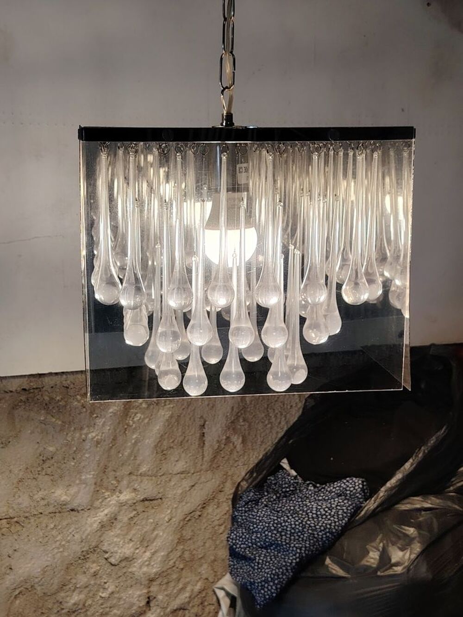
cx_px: 232
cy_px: 308
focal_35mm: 50
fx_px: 892
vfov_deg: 38.2
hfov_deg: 29.1
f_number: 1.75
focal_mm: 5.25
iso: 169
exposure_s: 1/33.3
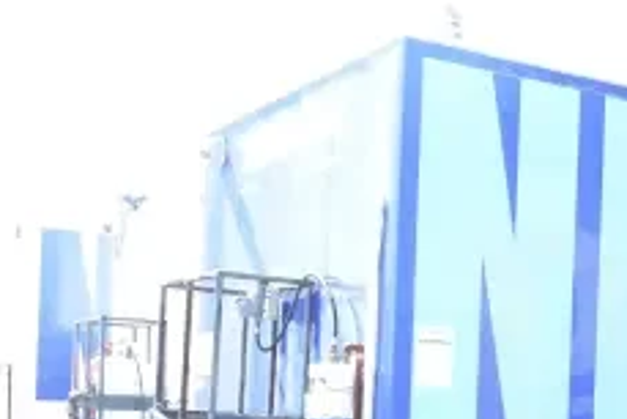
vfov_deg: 18.4
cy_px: 440
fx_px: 1255
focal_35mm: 72
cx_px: 706
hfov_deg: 25.8
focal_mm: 18
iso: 6400
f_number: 13
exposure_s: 1/640
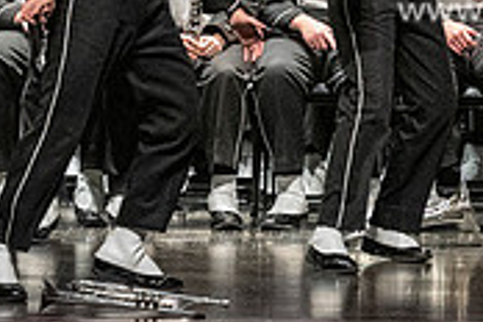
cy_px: -89
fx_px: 8358
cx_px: 588
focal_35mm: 623
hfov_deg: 3.3
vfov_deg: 2.2
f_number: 4
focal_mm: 125
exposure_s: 1/500
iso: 4000
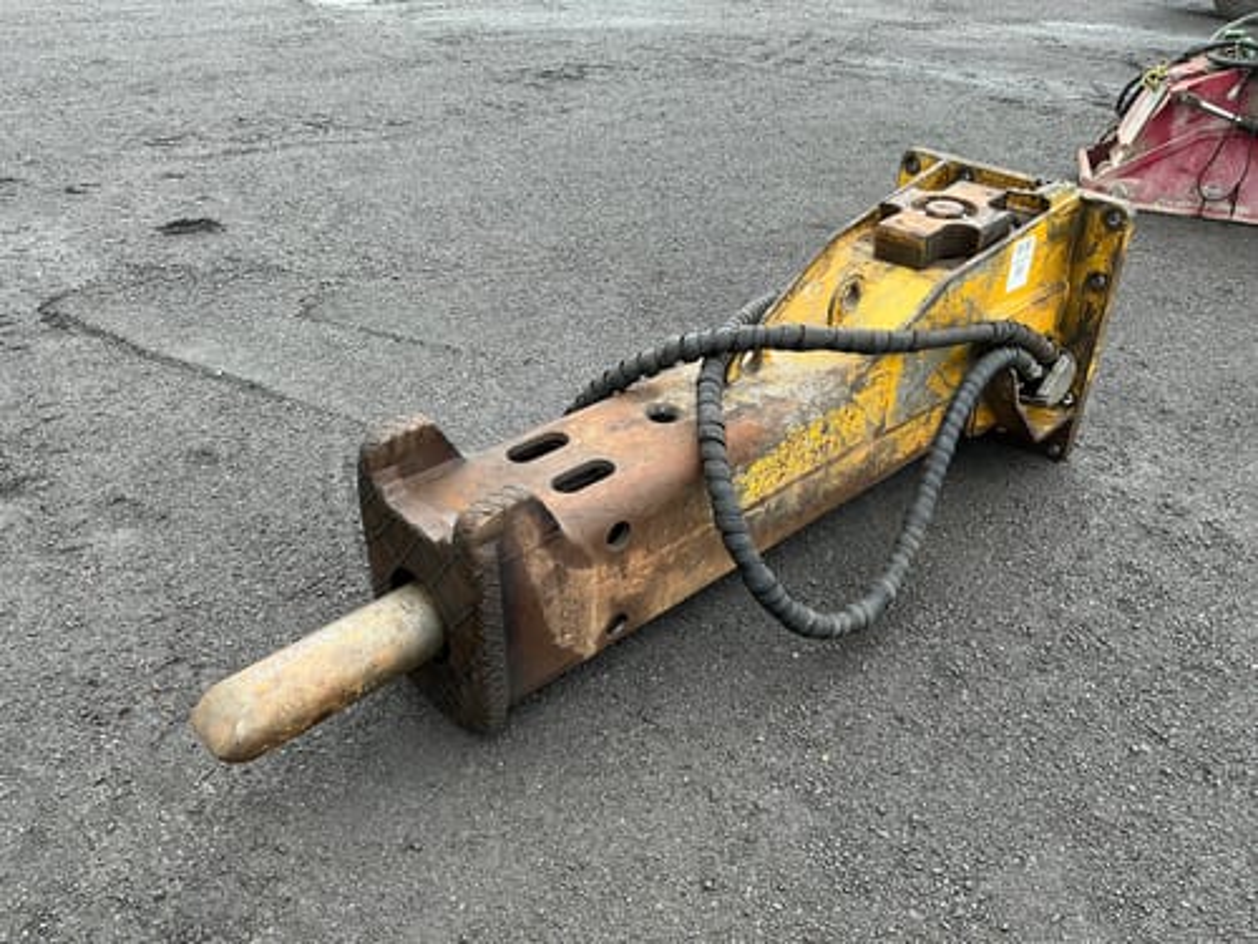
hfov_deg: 63.4
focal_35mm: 28
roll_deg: -1.1
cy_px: 472
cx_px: 629
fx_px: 1018
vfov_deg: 49.7
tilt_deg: -31.1
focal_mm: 3
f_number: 1.8
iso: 16
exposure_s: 1/124
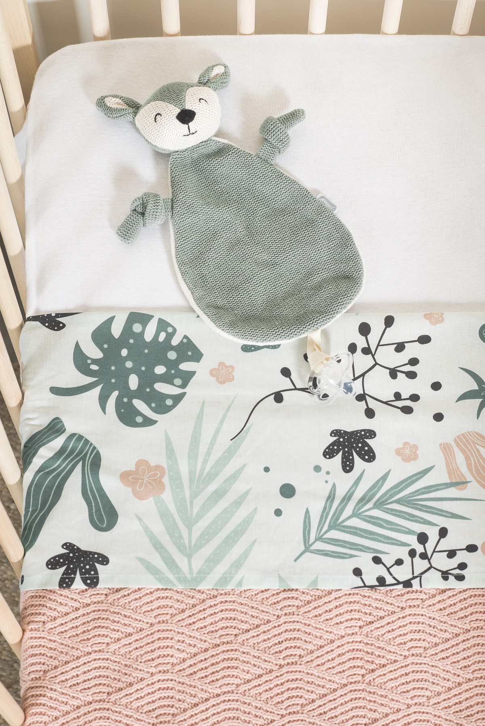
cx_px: 242
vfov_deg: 23.9
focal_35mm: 85
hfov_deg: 16.1
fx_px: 1716
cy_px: 363
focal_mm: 85
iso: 50
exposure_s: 1/160
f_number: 8
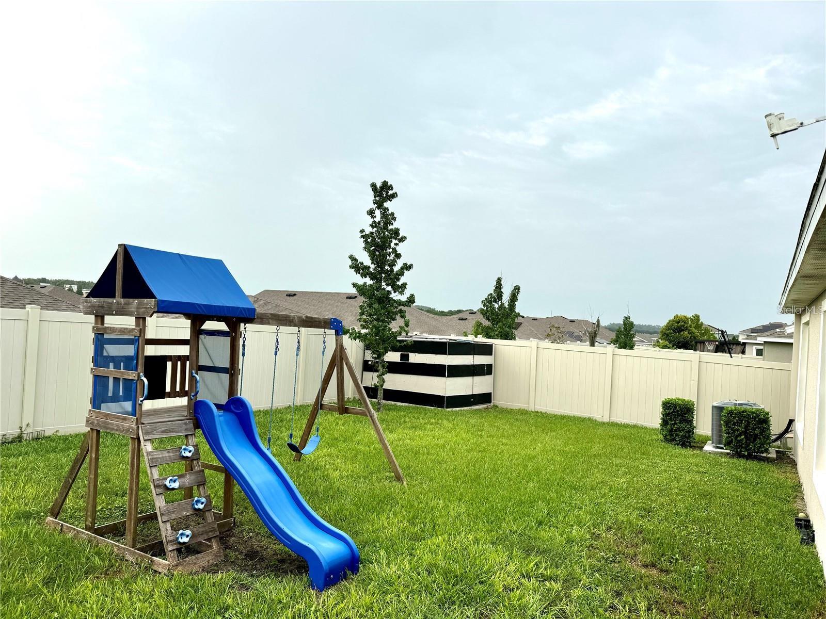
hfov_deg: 71.6
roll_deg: -3.1
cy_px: 310
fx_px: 573
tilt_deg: +0.8
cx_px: 413
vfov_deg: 56.8
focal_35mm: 24
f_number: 1.78
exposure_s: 1/1721
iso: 80
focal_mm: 6.76
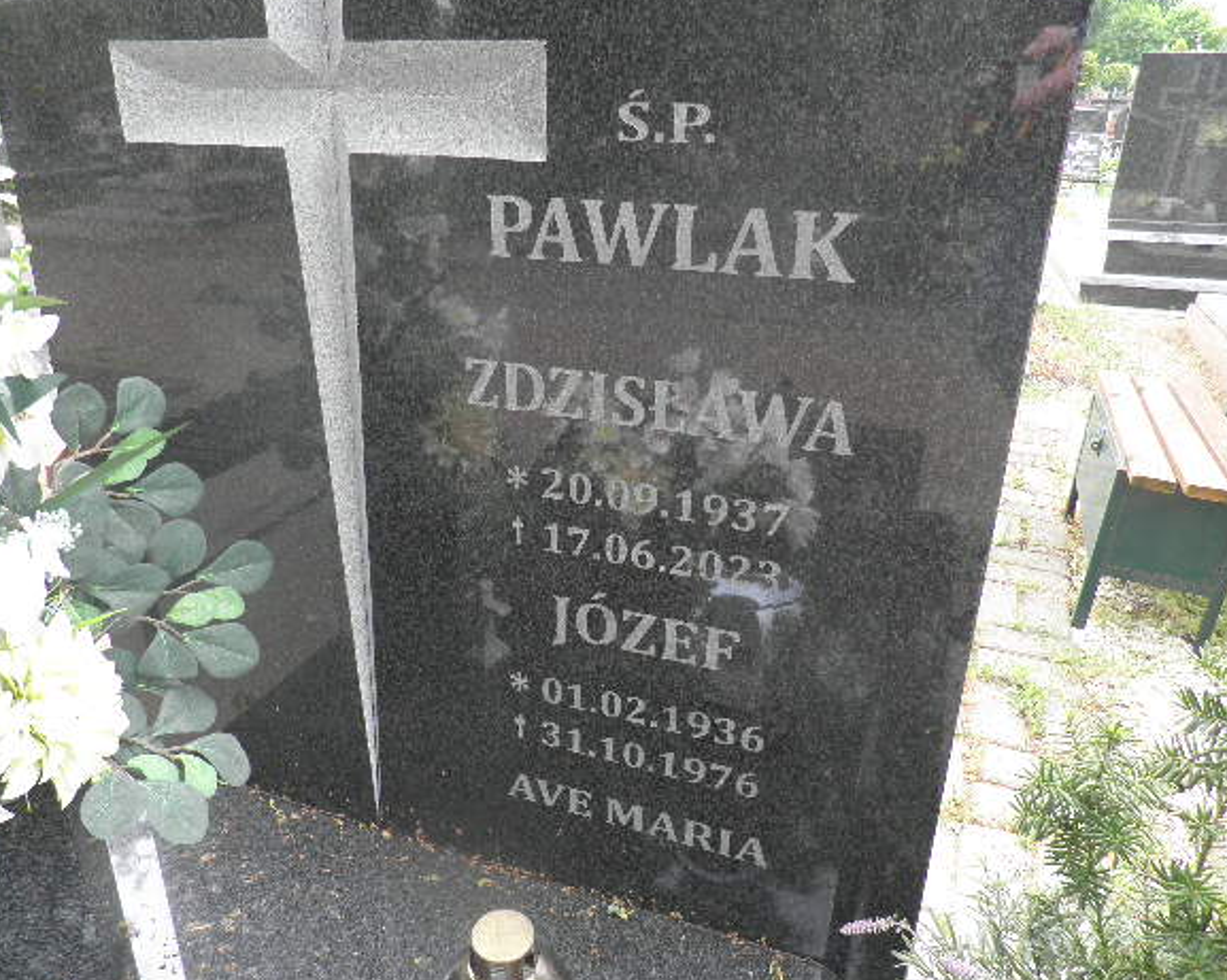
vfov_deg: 54.9
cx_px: 589
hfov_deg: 66.0
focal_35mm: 26
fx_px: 944
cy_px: 478
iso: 64
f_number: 3.3
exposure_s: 1/60
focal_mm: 4.3
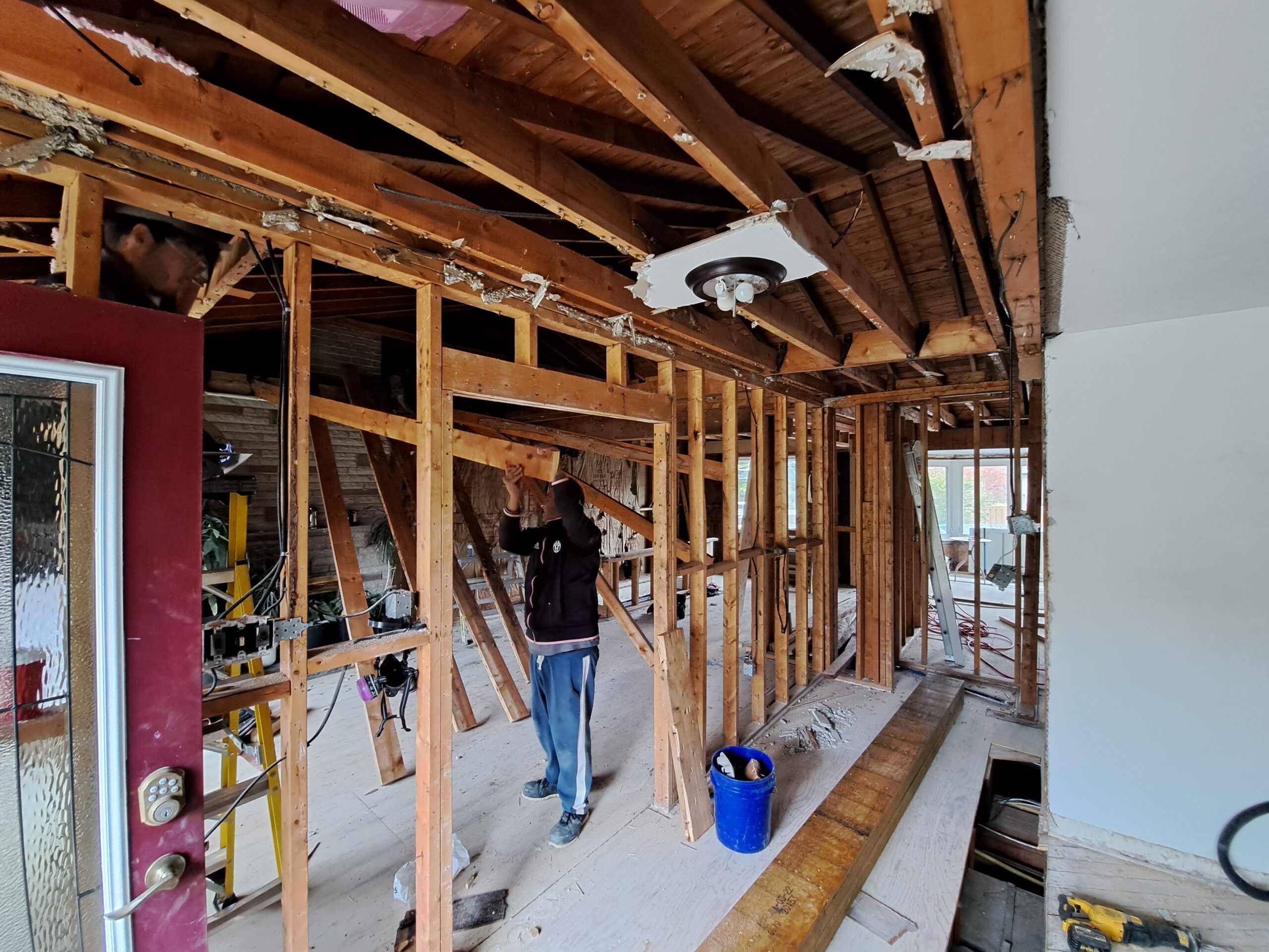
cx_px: 634
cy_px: 476
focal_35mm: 13
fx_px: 477
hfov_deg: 106.2
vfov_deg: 89.9
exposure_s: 1/40
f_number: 2.2
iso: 160
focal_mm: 1.74
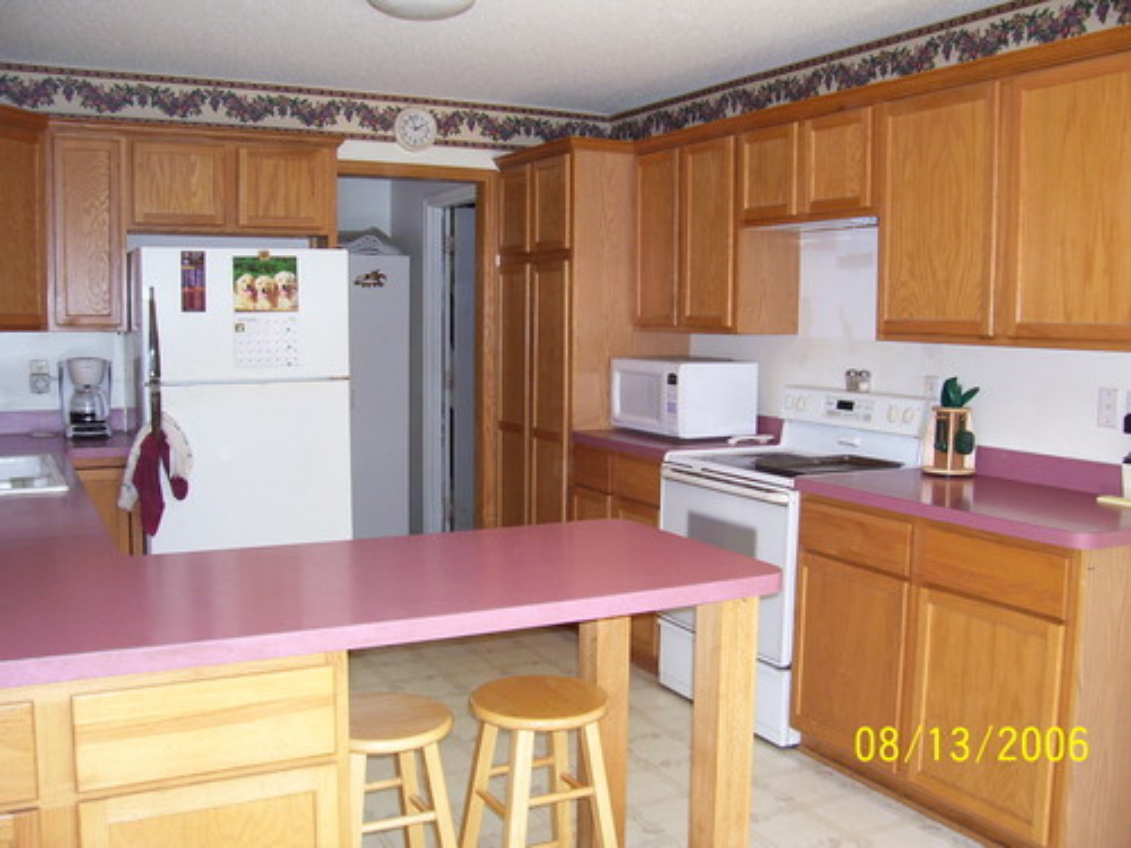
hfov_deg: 54.0
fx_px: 1111
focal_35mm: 34
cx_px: 566
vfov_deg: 41.8
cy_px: 424
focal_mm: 5.6
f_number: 2.7
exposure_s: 1/60
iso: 125
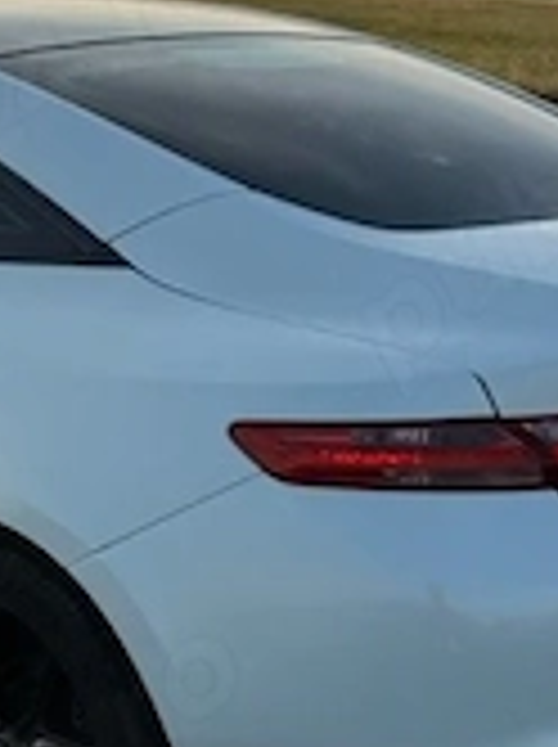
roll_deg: +0.1
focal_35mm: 116
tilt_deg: -7.8
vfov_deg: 17.0
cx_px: 126
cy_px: 256
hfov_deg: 12.7
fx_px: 2500
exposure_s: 1/2506
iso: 80
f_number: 1.78
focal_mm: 6.76
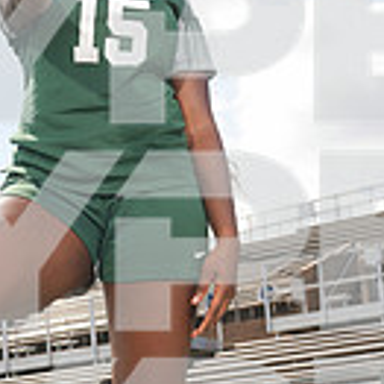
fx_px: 1355
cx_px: 82
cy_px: 243
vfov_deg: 16.1
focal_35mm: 108
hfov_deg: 16.0
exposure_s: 1/200
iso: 125
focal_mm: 37
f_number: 9
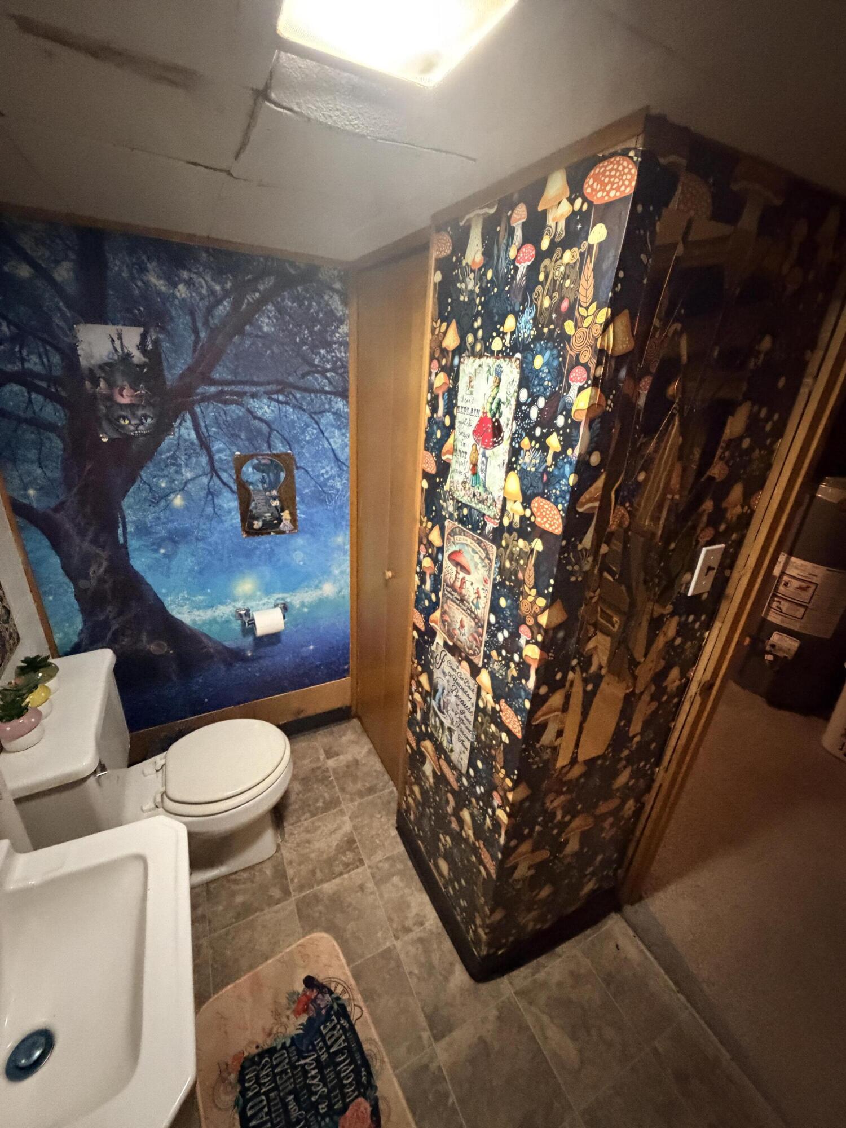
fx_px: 456
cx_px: 423
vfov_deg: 102.1
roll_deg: -4.3
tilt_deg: -23.8
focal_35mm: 14
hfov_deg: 85.7
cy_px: 564
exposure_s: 1/40
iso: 1600
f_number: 2.2
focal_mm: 2.22
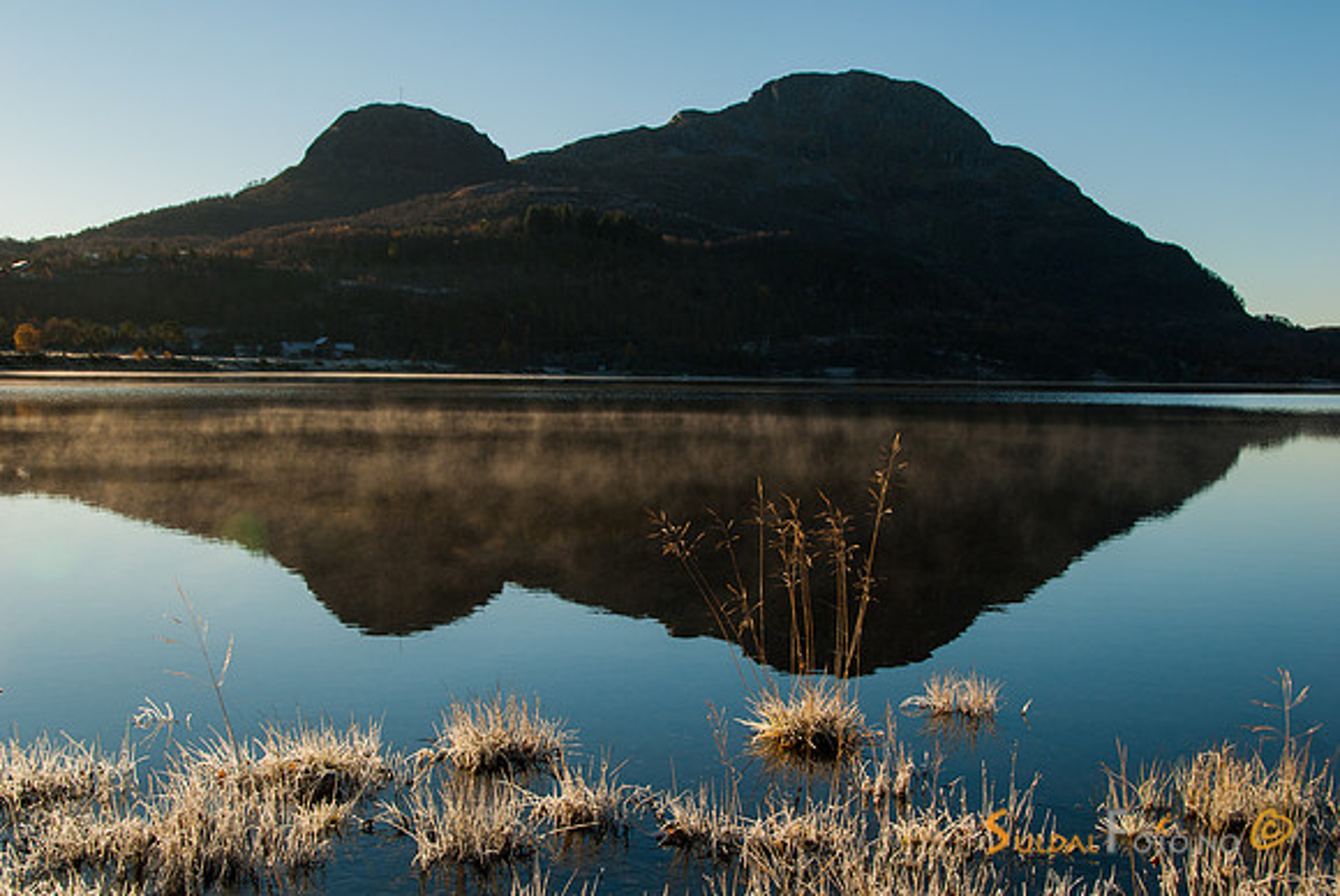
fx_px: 1509
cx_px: 670
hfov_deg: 47.9
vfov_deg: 33.1
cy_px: 448
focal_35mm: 40
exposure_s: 1/125
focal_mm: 27
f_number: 8
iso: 100
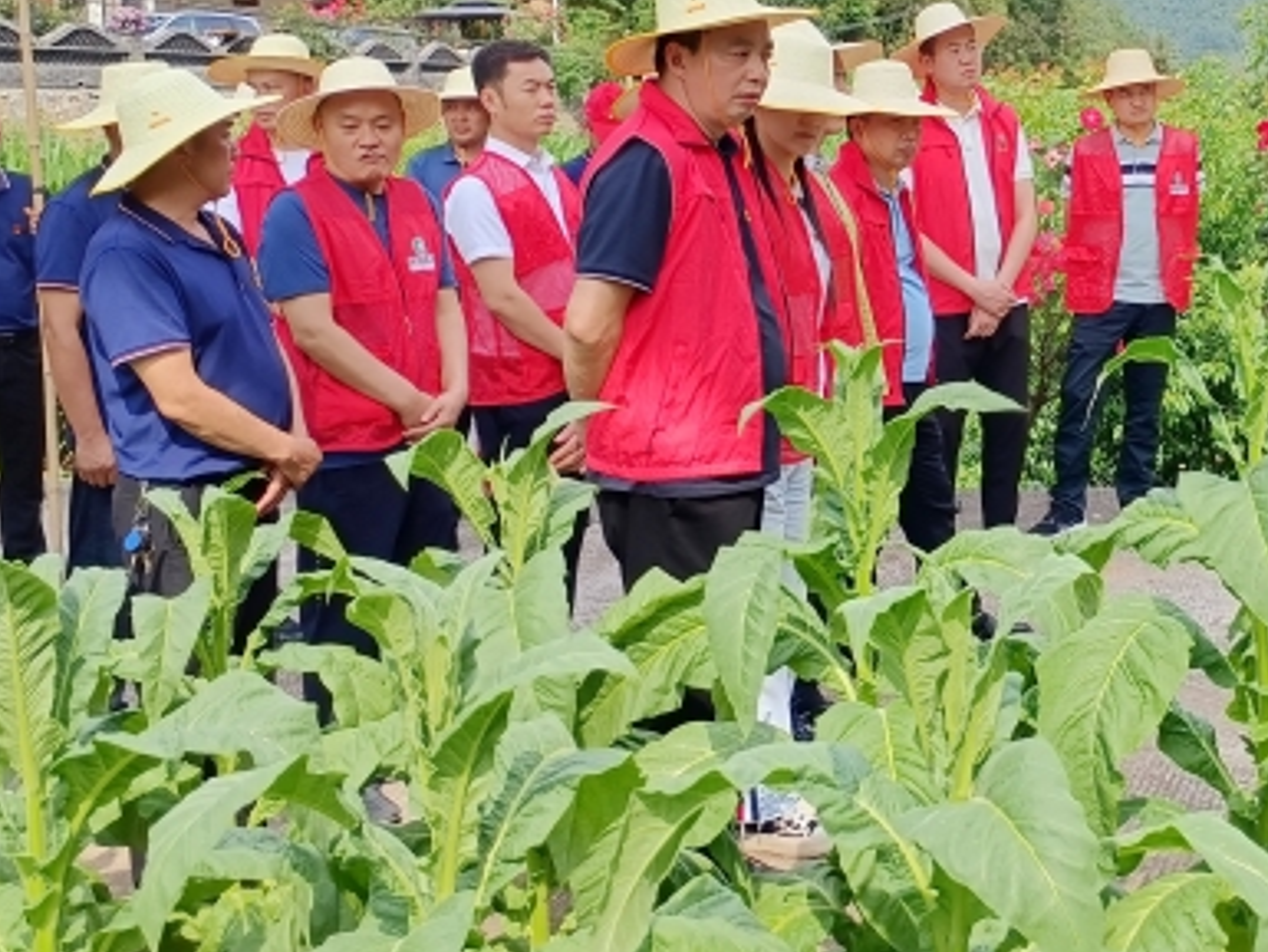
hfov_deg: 33.9
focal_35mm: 54
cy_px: 240
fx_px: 1979
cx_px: 1107
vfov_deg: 26.7
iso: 100
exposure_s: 1/354
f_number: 1.8
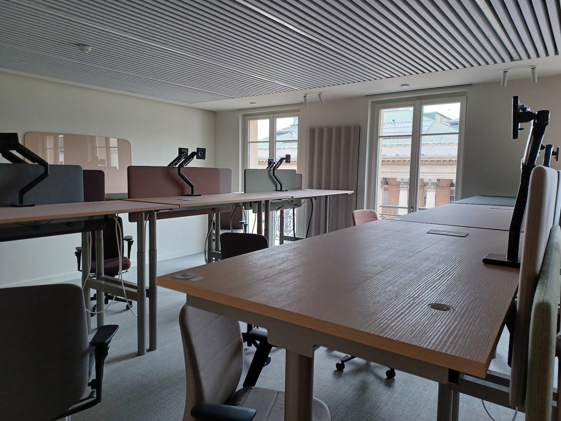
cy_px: 210
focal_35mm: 25
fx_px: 405
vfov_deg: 54.9
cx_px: 280
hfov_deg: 69.4
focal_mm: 4.6
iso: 160
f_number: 1.8
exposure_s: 1/49
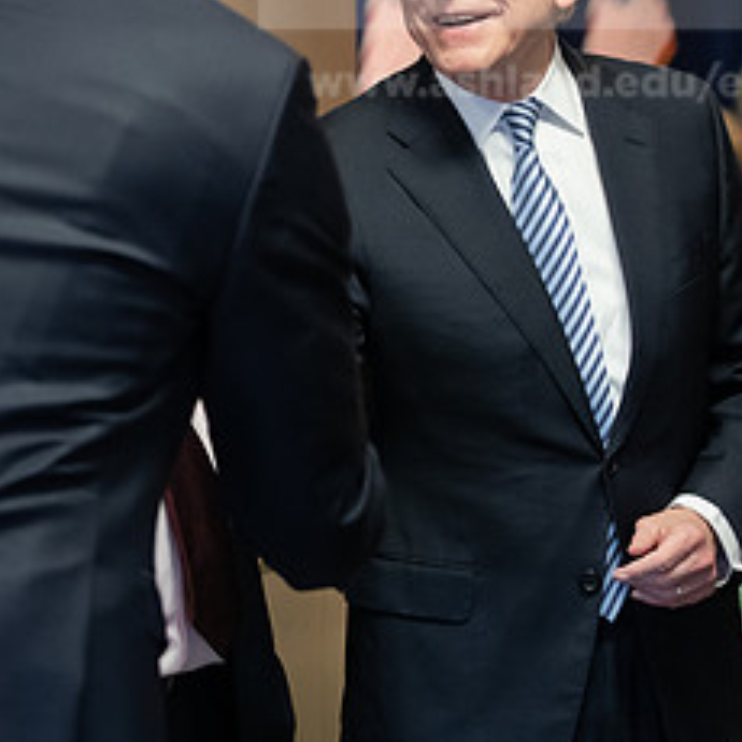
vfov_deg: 11.6
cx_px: 161
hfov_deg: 11.6
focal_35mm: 150
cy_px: 150
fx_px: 3638
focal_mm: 70
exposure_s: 1/200
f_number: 3.2
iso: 4000
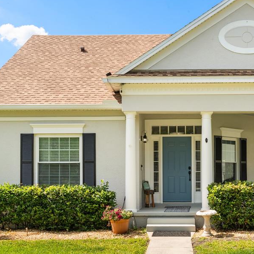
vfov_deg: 33.4
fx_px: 423
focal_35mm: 51
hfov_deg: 33.1
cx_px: 173
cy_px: 126
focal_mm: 35
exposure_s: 1/30
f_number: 18
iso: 250
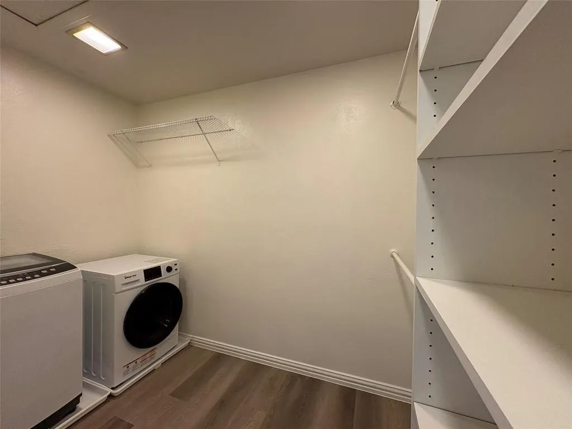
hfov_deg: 102.1
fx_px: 231
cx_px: 286
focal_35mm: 14
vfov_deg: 85.7
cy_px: 214
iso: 160
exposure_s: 1/60
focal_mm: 2.22
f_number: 2.2
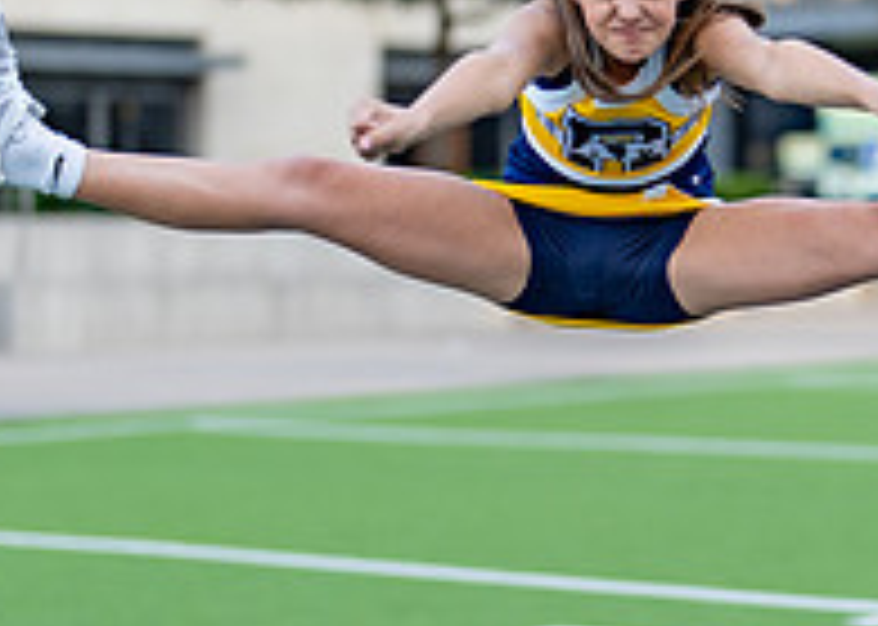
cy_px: 333
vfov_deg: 9.1
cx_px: 688
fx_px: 3937
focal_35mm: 158
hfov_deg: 12.7
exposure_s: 1/1250
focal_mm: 50
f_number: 1.2
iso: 160
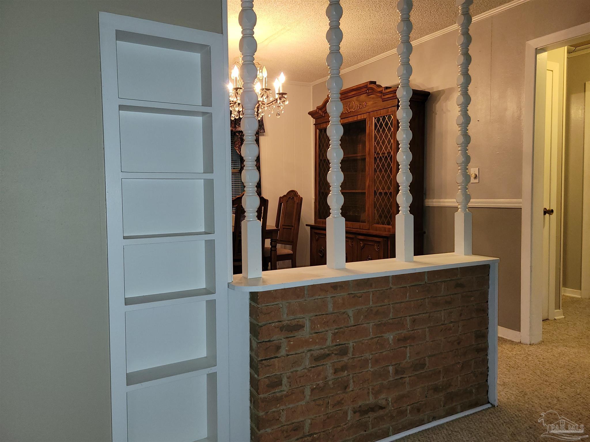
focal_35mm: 26
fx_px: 443
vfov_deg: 53.1
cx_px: 295
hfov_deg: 67.3
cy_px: 221
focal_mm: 5.4
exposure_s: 1/24
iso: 125
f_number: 1.8
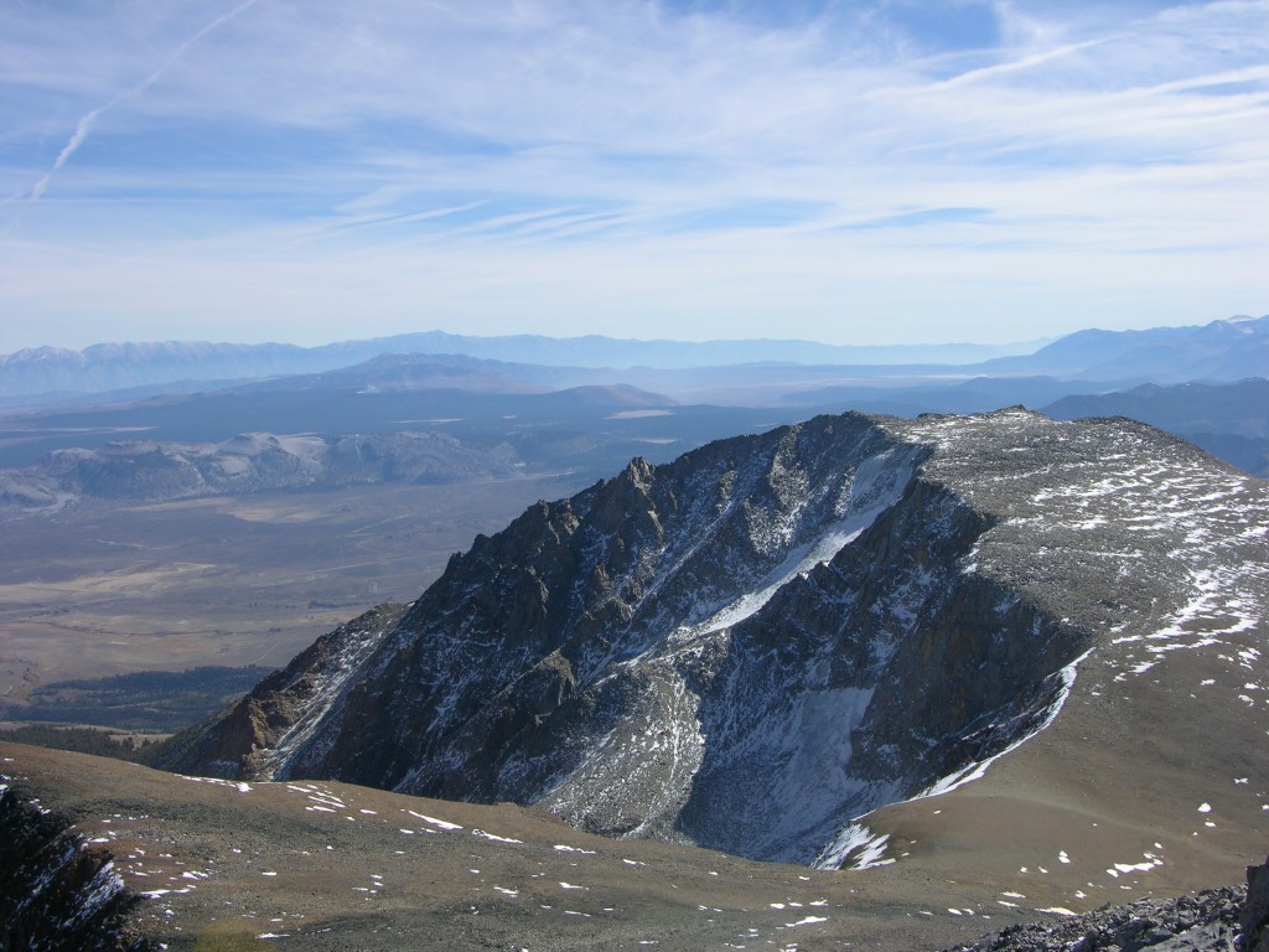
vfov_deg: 34.3
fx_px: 1540
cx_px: 634
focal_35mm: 42
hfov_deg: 44.8
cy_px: 476
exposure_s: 1/270
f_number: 6.5
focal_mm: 10.7
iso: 50
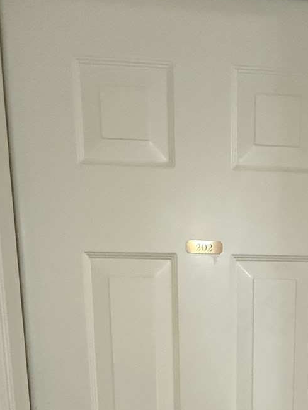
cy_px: 414
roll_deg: -0.7
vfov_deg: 46.1
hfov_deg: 41.8
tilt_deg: -9.5
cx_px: 226
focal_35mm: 33
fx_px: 391
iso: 640
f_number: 2.2
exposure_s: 1/60
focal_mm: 2.22
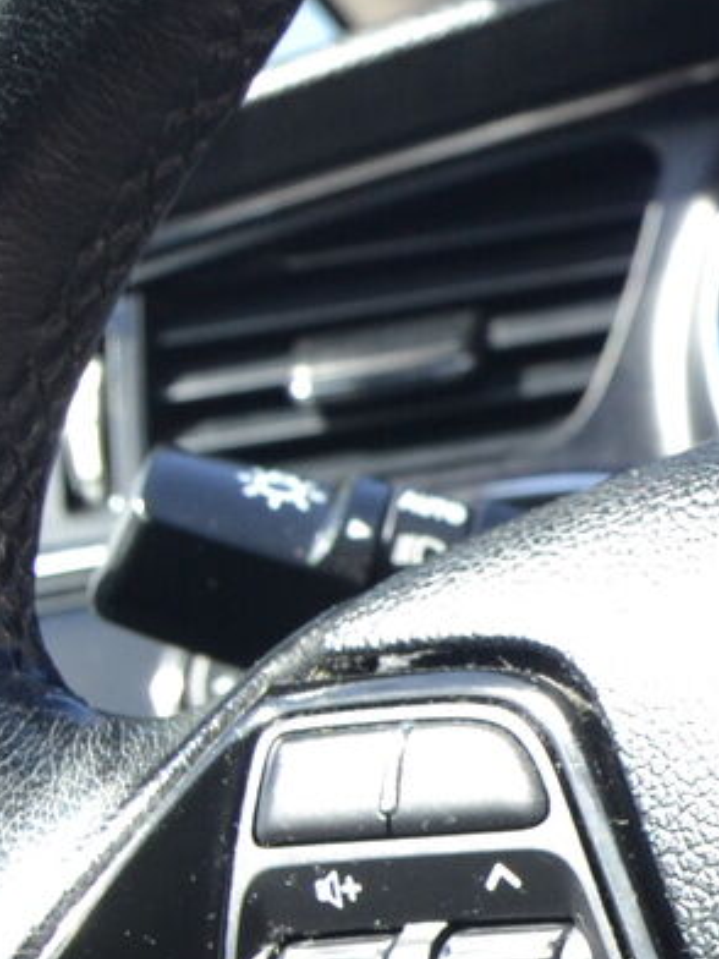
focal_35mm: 127
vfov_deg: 15.4
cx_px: 1705
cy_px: 773
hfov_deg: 10.2
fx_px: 3517
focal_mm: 18
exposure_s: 1/125
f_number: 5.6
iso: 250
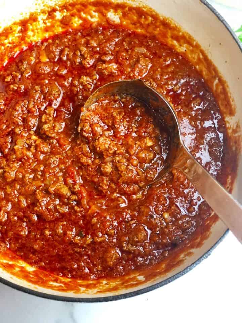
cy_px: 162
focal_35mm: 57
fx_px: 531
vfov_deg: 33.8
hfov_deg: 25.7
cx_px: 121
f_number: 2.8
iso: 160
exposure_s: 1/30
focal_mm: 6.6
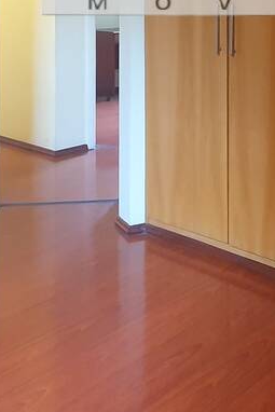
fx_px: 584
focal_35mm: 51
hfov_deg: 25.8
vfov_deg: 34.4
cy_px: -24
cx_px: 236
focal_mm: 1.8
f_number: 2.2
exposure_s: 1/30
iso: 320
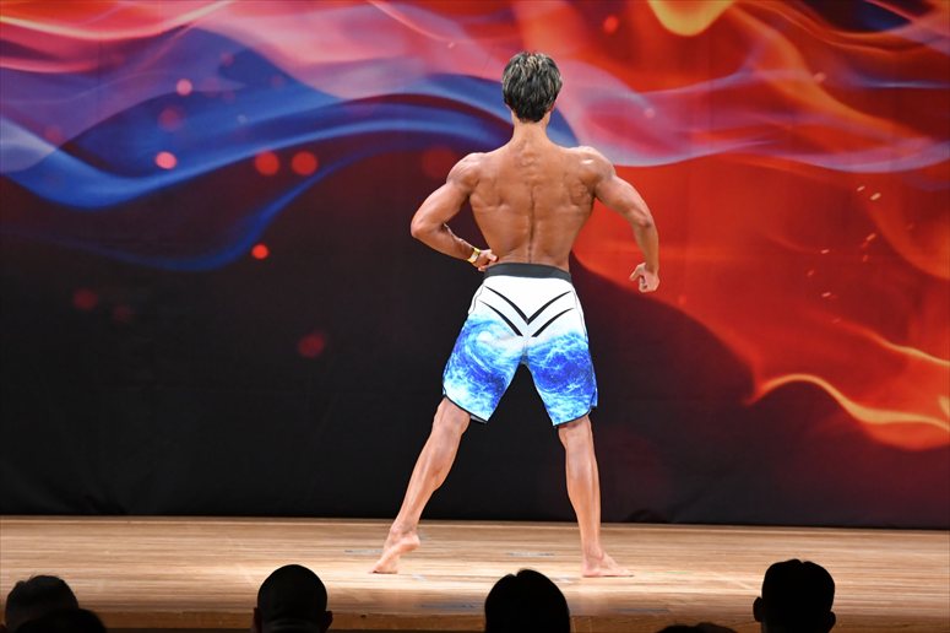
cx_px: 475
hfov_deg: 9.2
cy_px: 316
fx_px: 5935
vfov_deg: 6.1
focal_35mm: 225
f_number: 5.6
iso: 3200
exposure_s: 1/400
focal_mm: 150
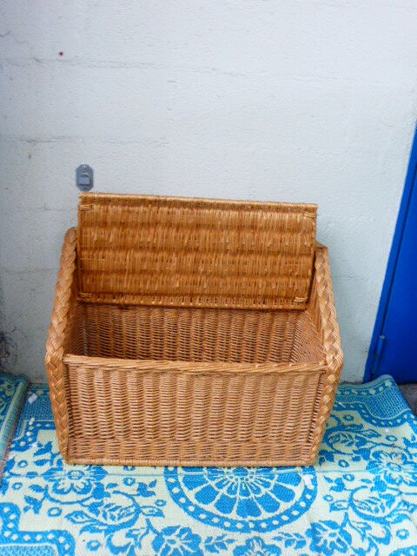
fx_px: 626
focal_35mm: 39
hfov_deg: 36.8
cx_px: 208
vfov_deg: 47.9
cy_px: 278
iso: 400
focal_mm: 6.9
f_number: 3.9
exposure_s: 1/8
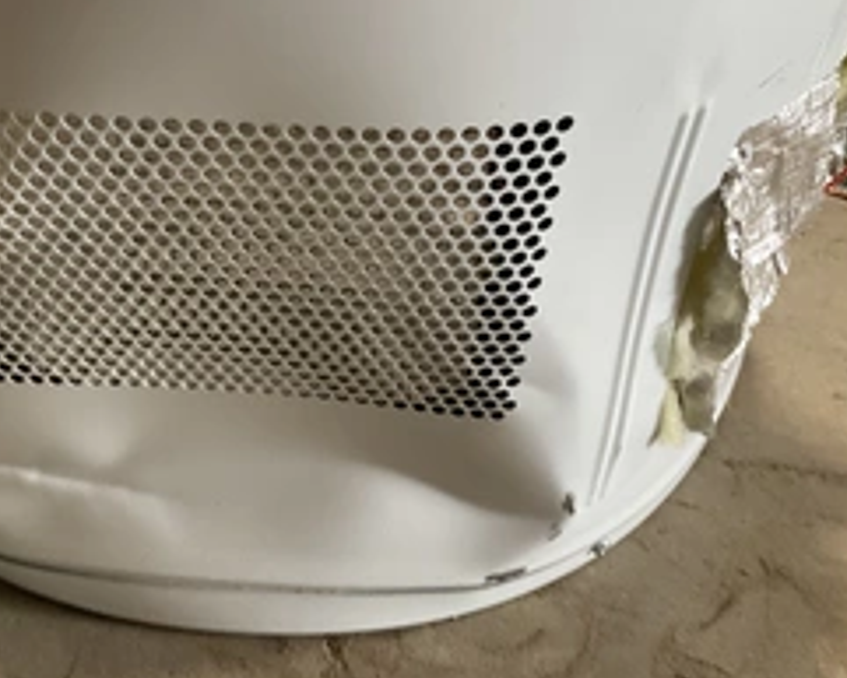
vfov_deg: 32.1
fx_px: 1179
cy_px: 288
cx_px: 309
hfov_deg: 39.2
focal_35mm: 47
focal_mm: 3
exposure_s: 1/60
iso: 125
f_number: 1.8
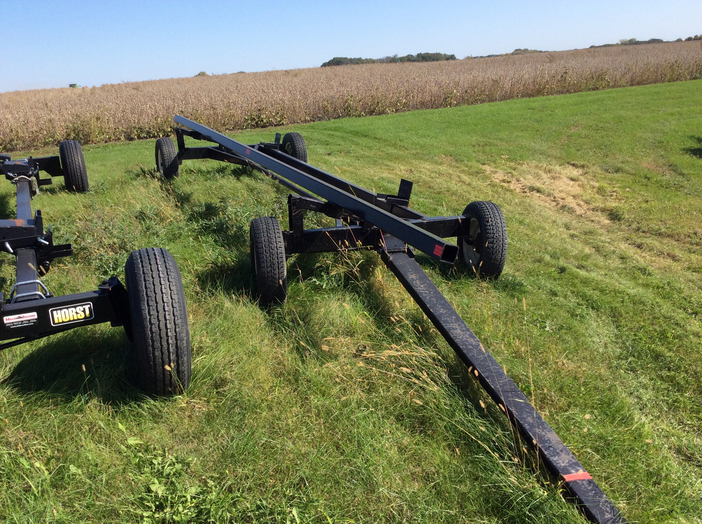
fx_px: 648
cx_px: 351
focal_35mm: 32
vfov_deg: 44.1
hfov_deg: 56.9
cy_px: 262
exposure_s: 1/1192
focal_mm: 3.3
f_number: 2.4
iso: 32
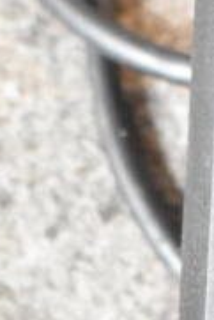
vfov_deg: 7.7
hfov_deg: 5.1
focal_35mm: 265
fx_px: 2354
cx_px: 426
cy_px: 370
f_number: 4.5
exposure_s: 1/60
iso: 2200
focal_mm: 35
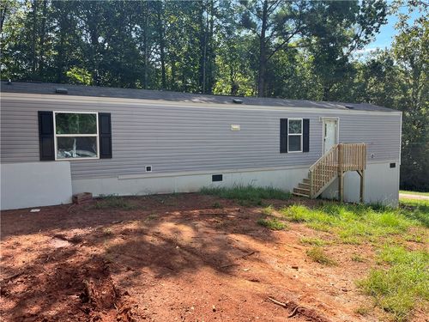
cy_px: 161
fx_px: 322
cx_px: 214
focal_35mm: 26
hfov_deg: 67.3
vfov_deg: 53.1
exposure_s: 1/891
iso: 50
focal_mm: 5.1
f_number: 1.6
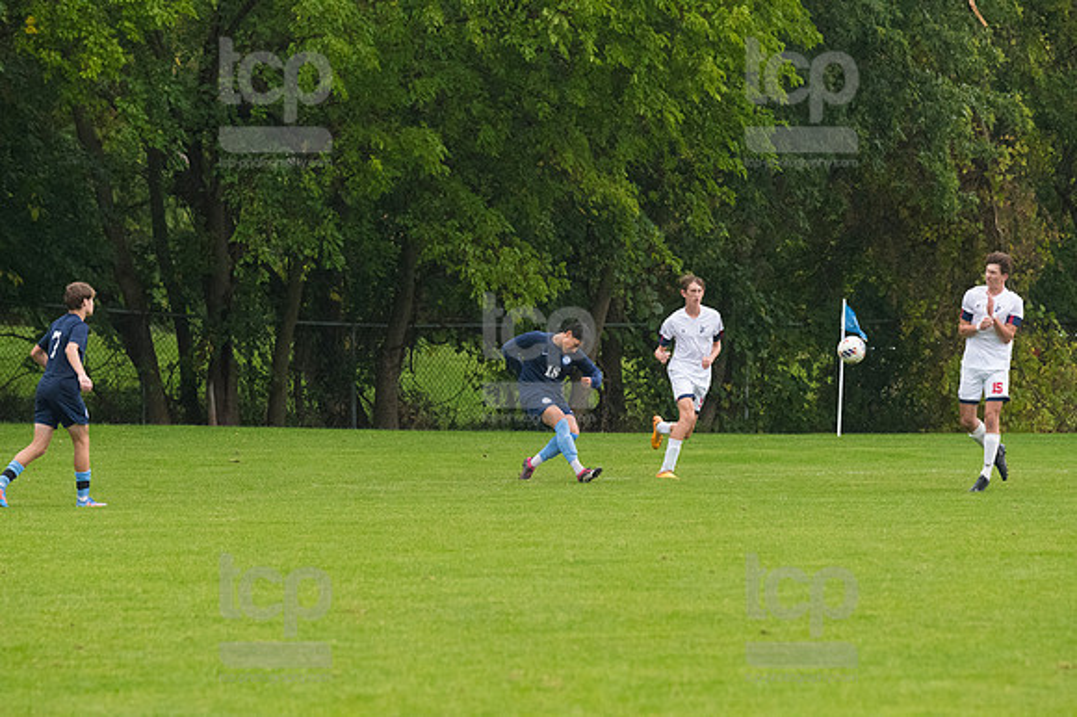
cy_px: 358
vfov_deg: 4.6
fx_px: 8970
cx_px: 538
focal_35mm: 300
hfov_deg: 6.9
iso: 2500
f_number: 4.5
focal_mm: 200
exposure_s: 1/2000
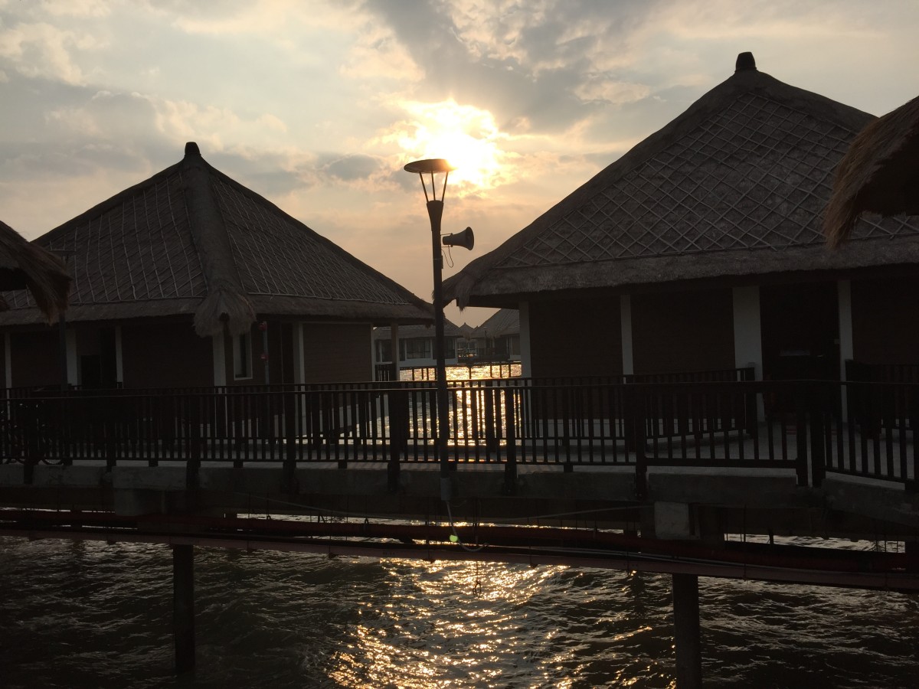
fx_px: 770
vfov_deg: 48.2
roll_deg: +1.5
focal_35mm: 29
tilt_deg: -0.4
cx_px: 460
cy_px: 344
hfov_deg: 61.7
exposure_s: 1/3597
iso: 32
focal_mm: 4.15
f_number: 2.2
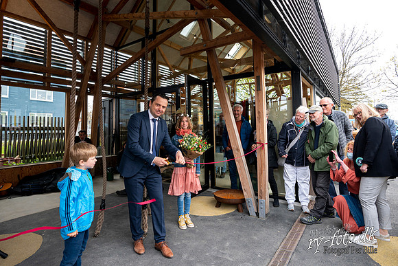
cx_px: 196
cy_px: 114
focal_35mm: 20
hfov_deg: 84.9
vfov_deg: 62.6
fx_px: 217
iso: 400
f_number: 4.5
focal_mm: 17
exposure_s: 1/320
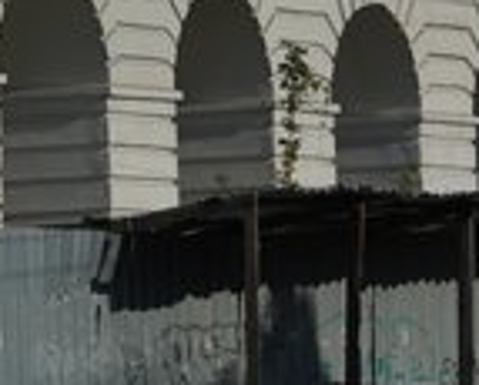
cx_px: 392
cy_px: 323
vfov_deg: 3.4
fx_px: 6478
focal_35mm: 456
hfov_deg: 4.2
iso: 50
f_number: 5.6
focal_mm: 174
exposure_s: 1/1250
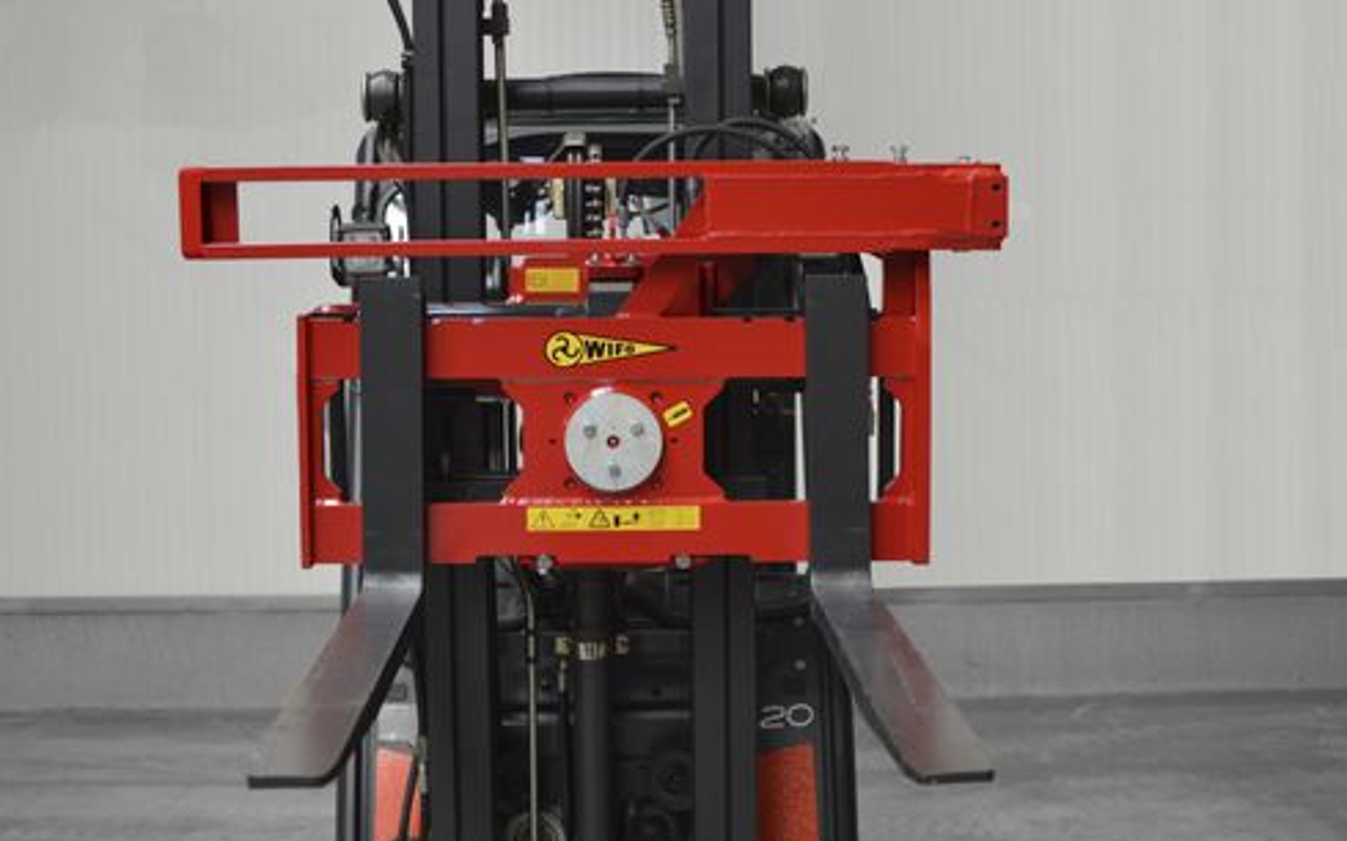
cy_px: 434
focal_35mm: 55
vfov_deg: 23.7
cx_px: 679
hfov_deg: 37.2
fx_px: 2001
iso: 400
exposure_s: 1/60
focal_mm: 35
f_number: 1.8
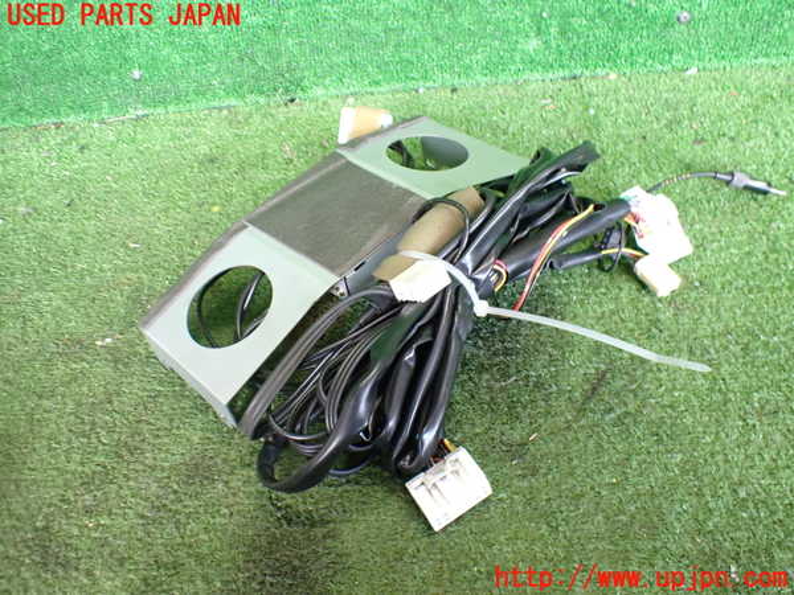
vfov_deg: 46.8
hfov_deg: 60.0
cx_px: 397
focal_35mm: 30
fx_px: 688
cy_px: 298
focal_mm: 5.4
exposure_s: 1/100
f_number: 2.3
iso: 800
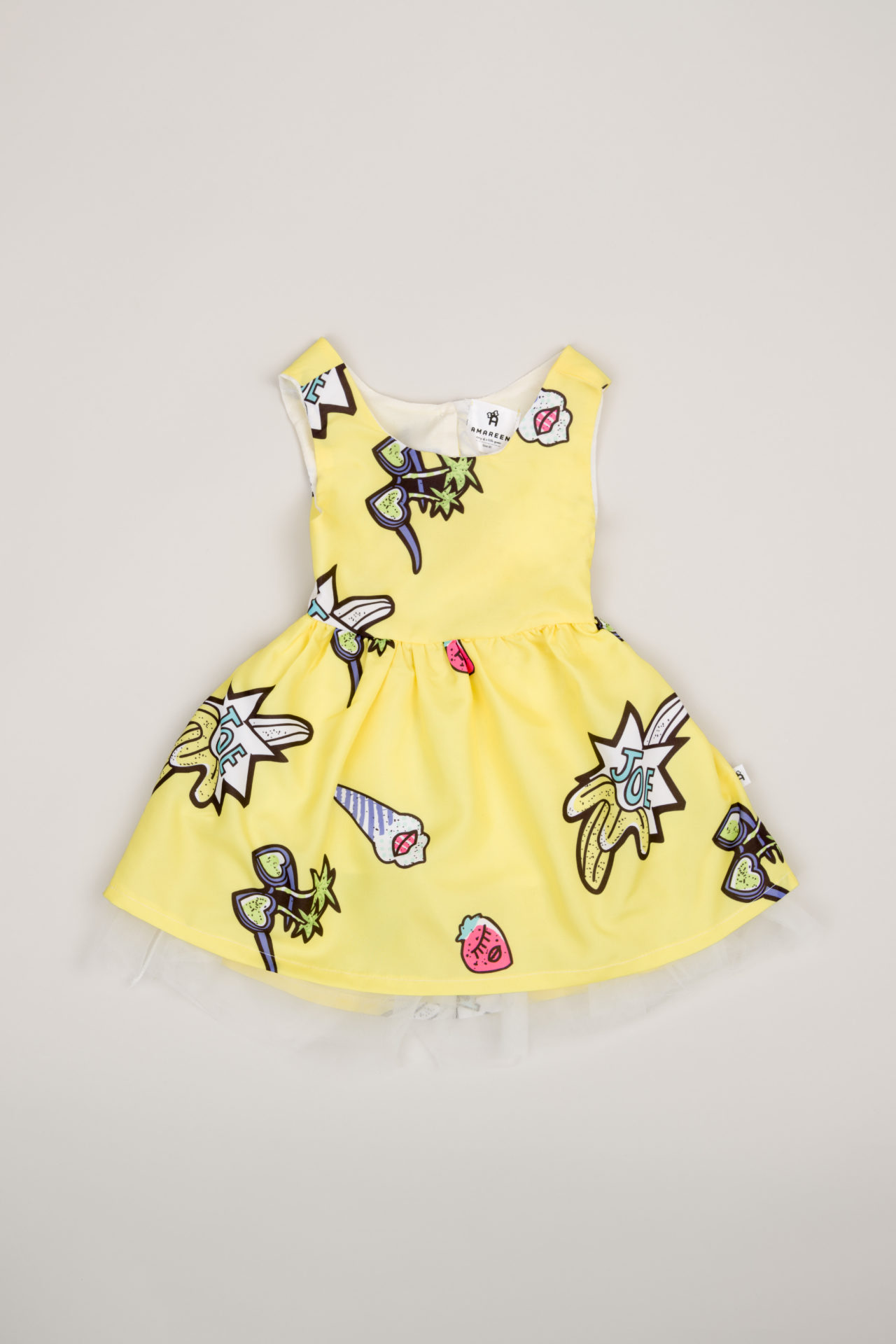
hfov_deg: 29.9
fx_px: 1680
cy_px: 672
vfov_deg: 43.6
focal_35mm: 45
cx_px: 448
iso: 64
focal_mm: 45
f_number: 11
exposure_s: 1/200
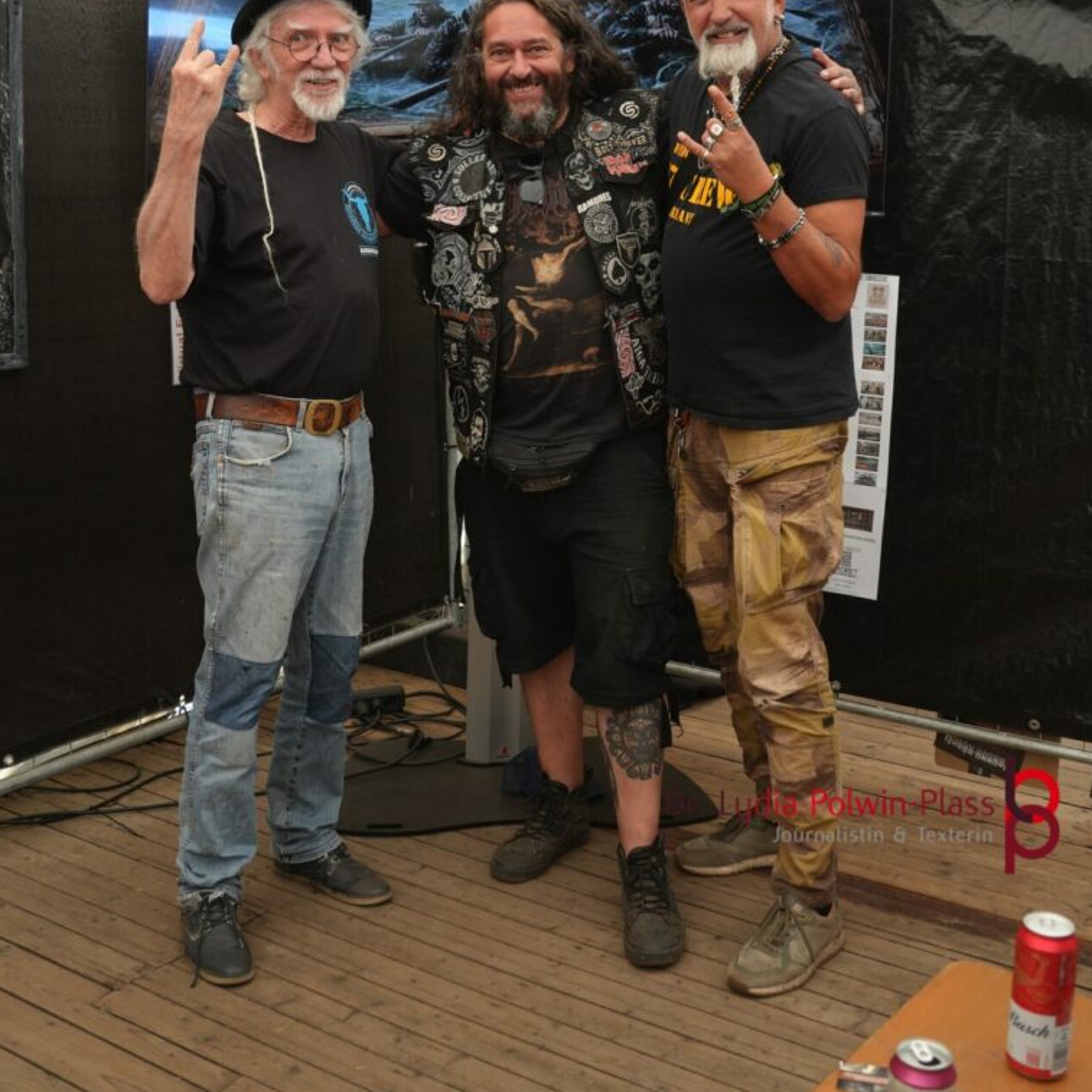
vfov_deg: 37.1
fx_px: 1593
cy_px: 297
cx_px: 545
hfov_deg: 37.8
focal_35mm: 45
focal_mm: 23
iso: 400
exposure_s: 1/160
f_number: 4
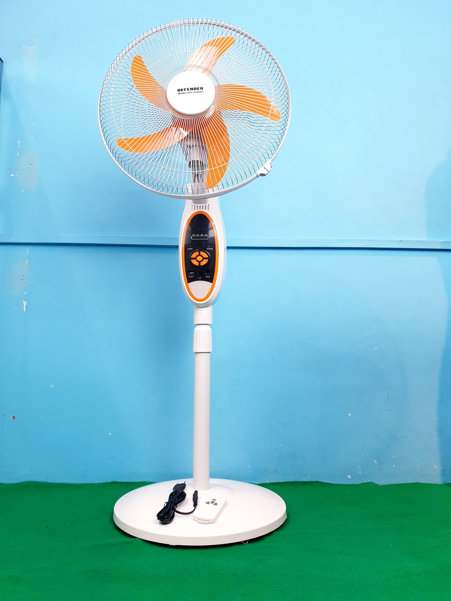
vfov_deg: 67.3
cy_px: 300
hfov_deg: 53.1
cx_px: 226
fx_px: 452
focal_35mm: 26
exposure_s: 1/50
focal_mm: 4.3
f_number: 2.4
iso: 200
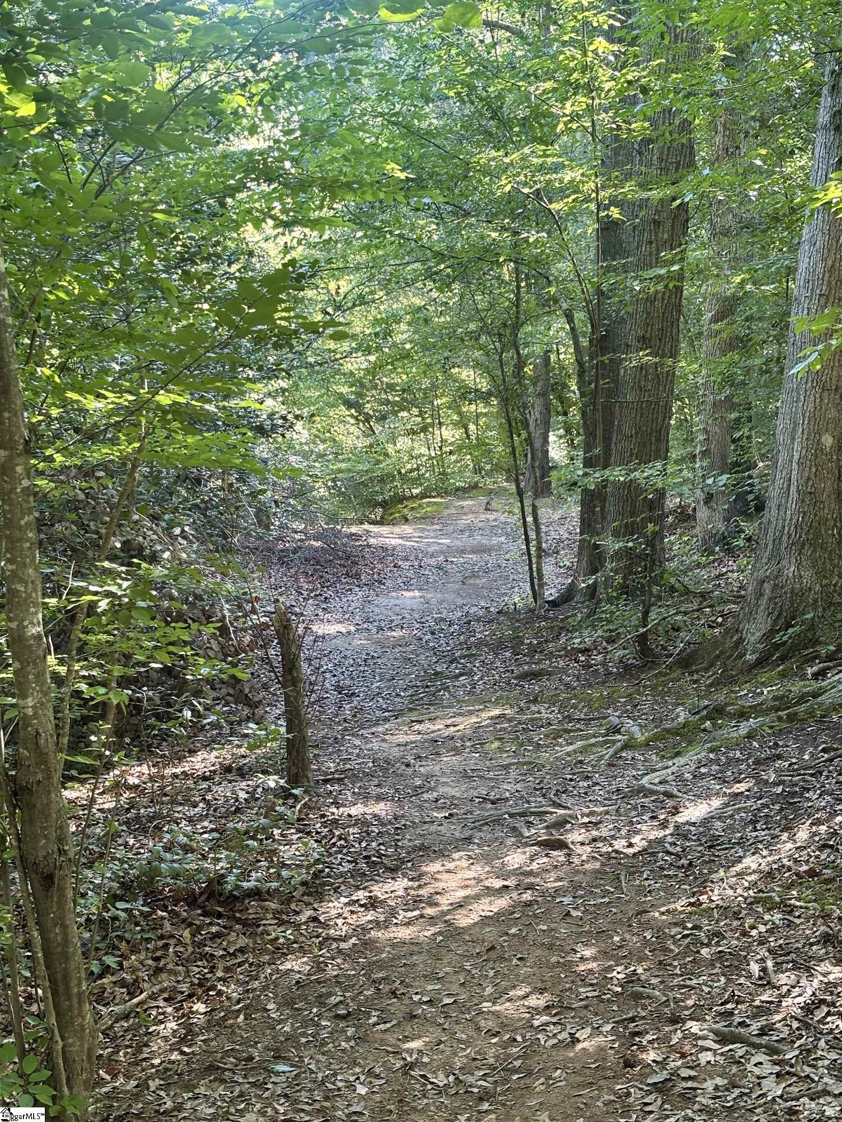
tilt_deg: -7.5
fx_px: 1686
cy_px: 561
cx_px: 421
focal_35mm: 52
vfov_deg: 36.8
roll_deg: -0.8
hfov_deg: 28.0
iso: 64
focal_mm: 5.96
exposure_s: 1/60
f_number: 1.6
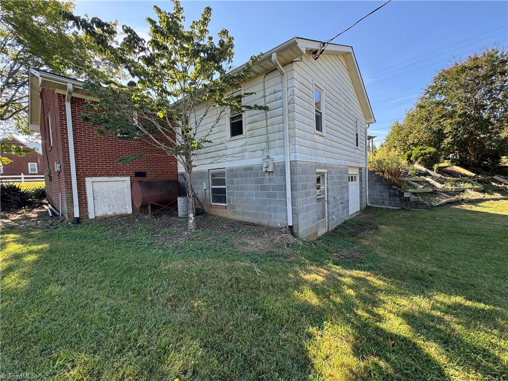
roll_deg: +1.4
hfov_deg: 102.1
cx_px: 254
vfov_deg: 85.7
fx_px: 205
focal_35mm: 14
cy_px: 190
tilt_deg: -3.6
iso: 40
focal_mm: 2.22
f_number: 2.2
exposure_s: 1/244
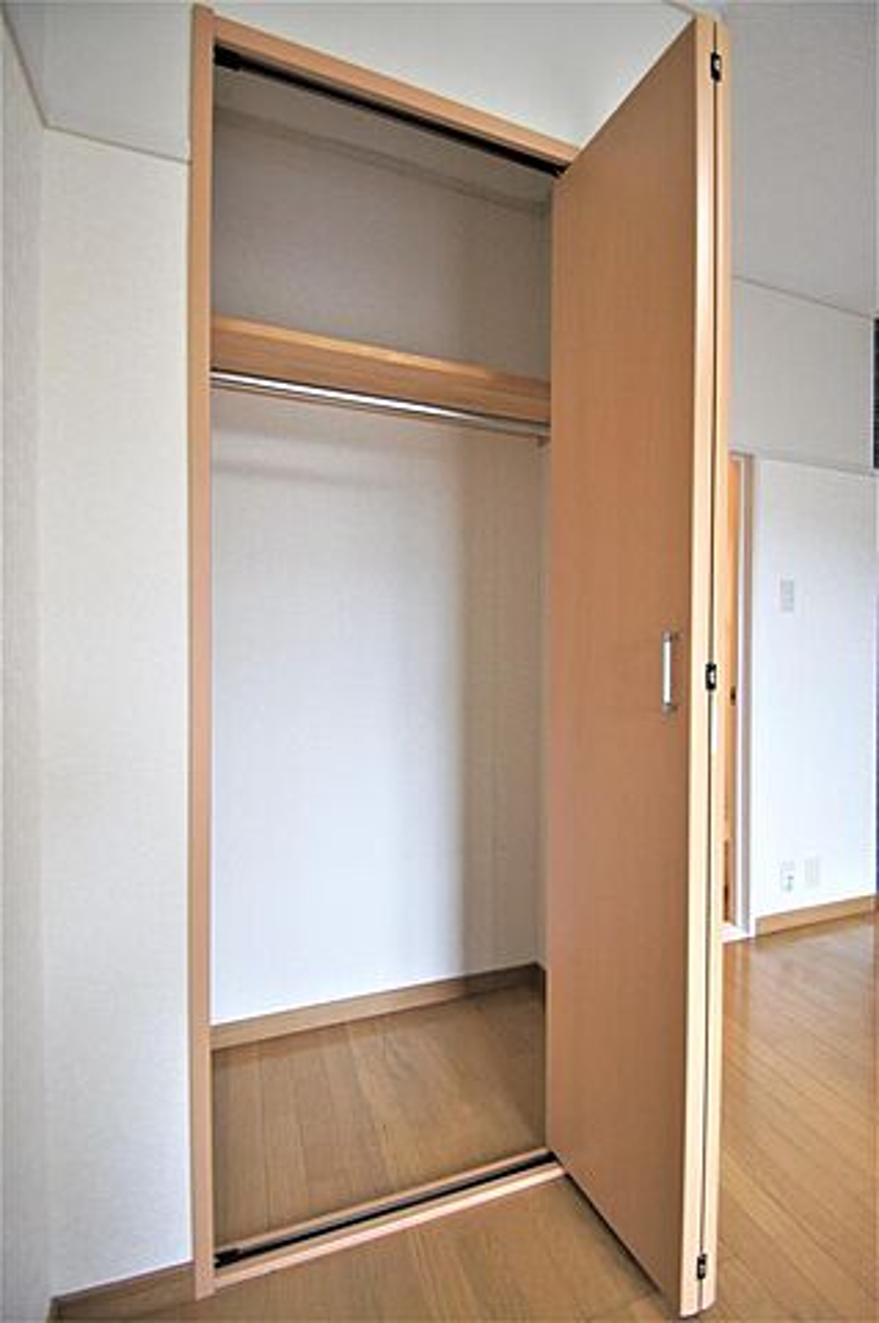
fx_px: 551
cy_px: 662
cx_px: 440
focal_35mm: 15
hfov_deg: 77.2
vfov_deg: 100.4
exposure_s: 1/30
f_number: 3.5
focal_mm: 10
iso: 400
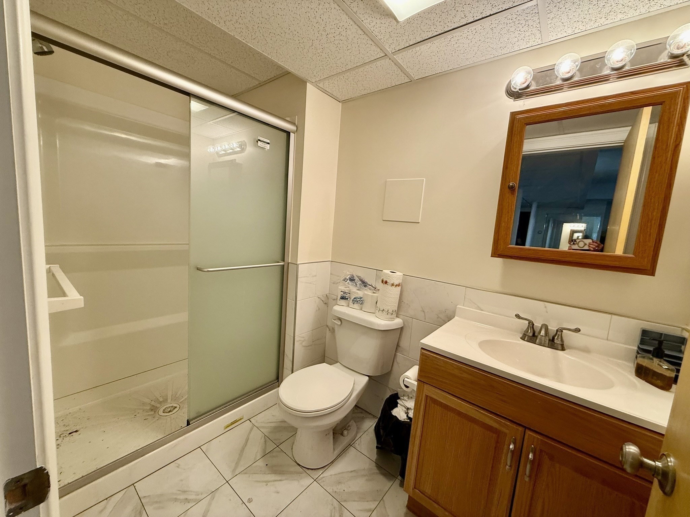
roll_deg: -3.0
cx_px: 345
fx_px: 279
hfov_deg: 102.1
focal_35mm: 14
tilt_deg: -6.1
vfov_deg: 85.7
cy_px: 258
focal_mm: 2.22
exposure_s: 1/120
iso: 125
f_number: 2.2
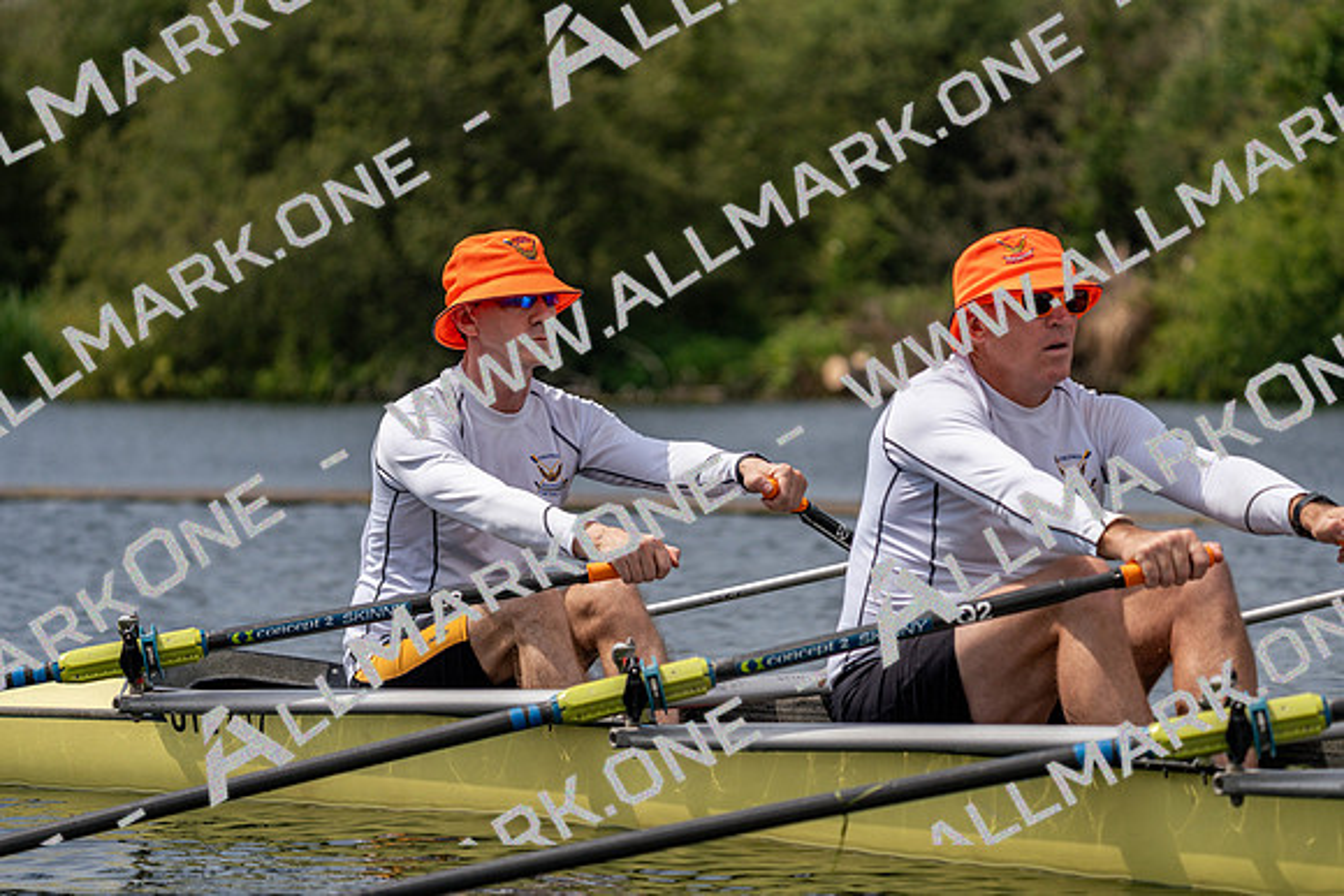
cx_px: 672
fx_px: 7468
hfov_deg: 10.3
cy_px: 448
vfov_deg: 6.9
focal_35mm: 200
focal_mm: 200
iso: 160
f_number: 5.6
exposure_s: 1/1600
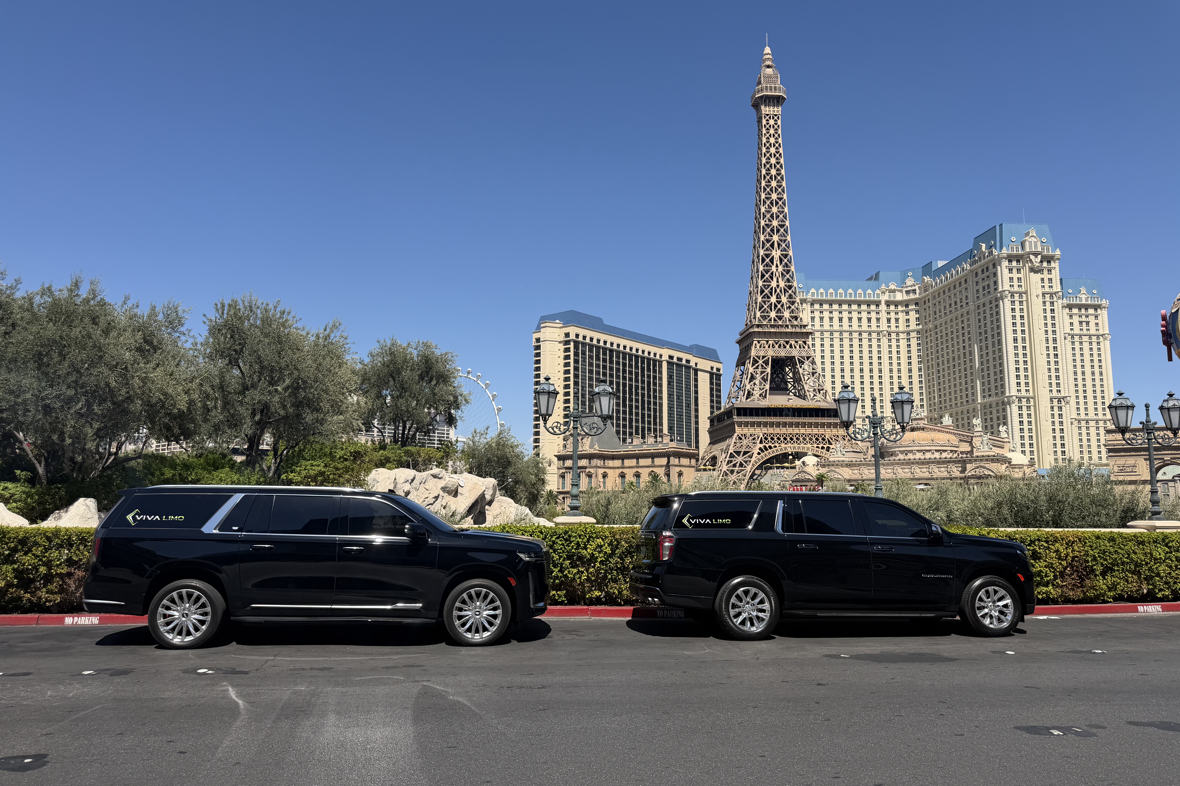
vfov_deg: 51.3
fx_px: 819
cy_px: 397
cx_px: 591
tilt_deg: +7.8
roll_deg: +0.2
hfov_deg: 71.5
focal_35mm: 25
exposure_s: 1/5319
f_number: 1.78
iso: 80
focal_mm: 6.76
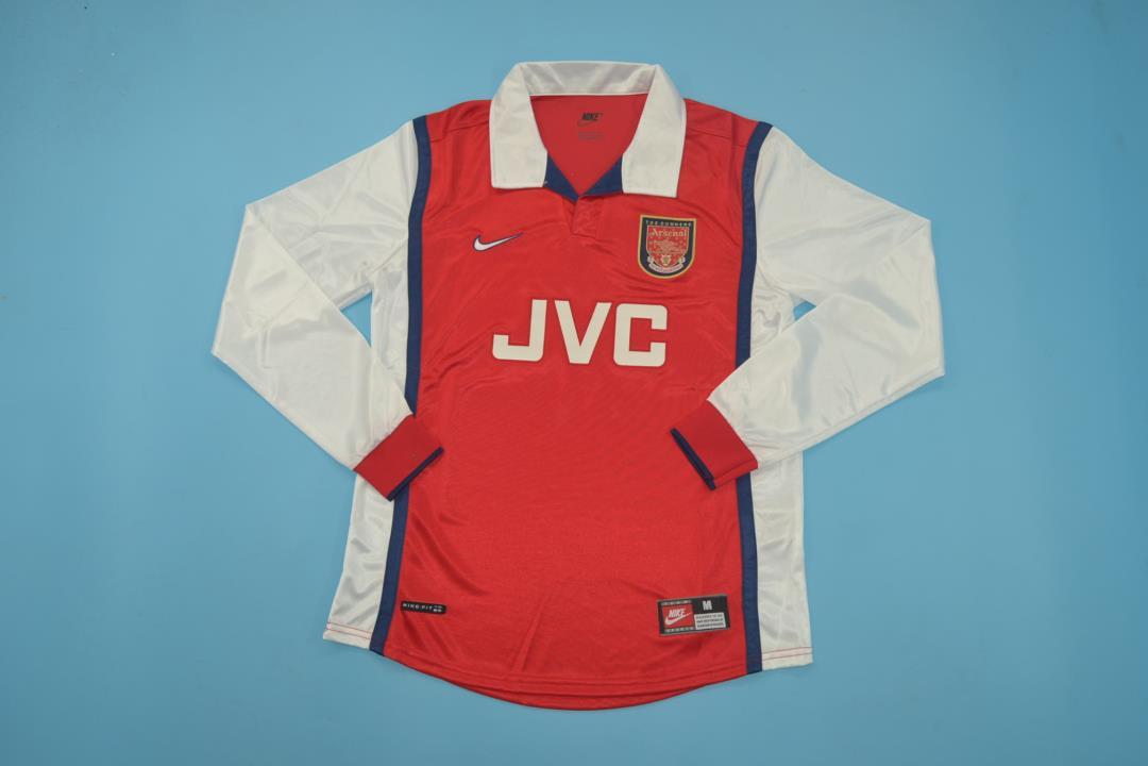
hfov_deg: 61.9
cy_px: 383
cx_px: 574
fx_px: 957
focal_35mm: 30
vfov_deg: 43.6
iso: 200
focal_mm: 20
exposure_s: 1/100
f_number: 6.3
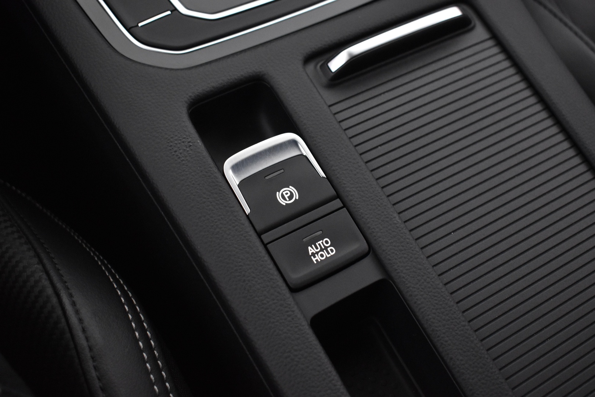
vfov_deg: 28.9
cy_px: 198
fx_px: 768
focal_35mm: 46
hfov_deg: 42.3
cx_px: 298
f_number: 4.2
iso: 3200
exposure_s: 1/30
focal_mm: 31
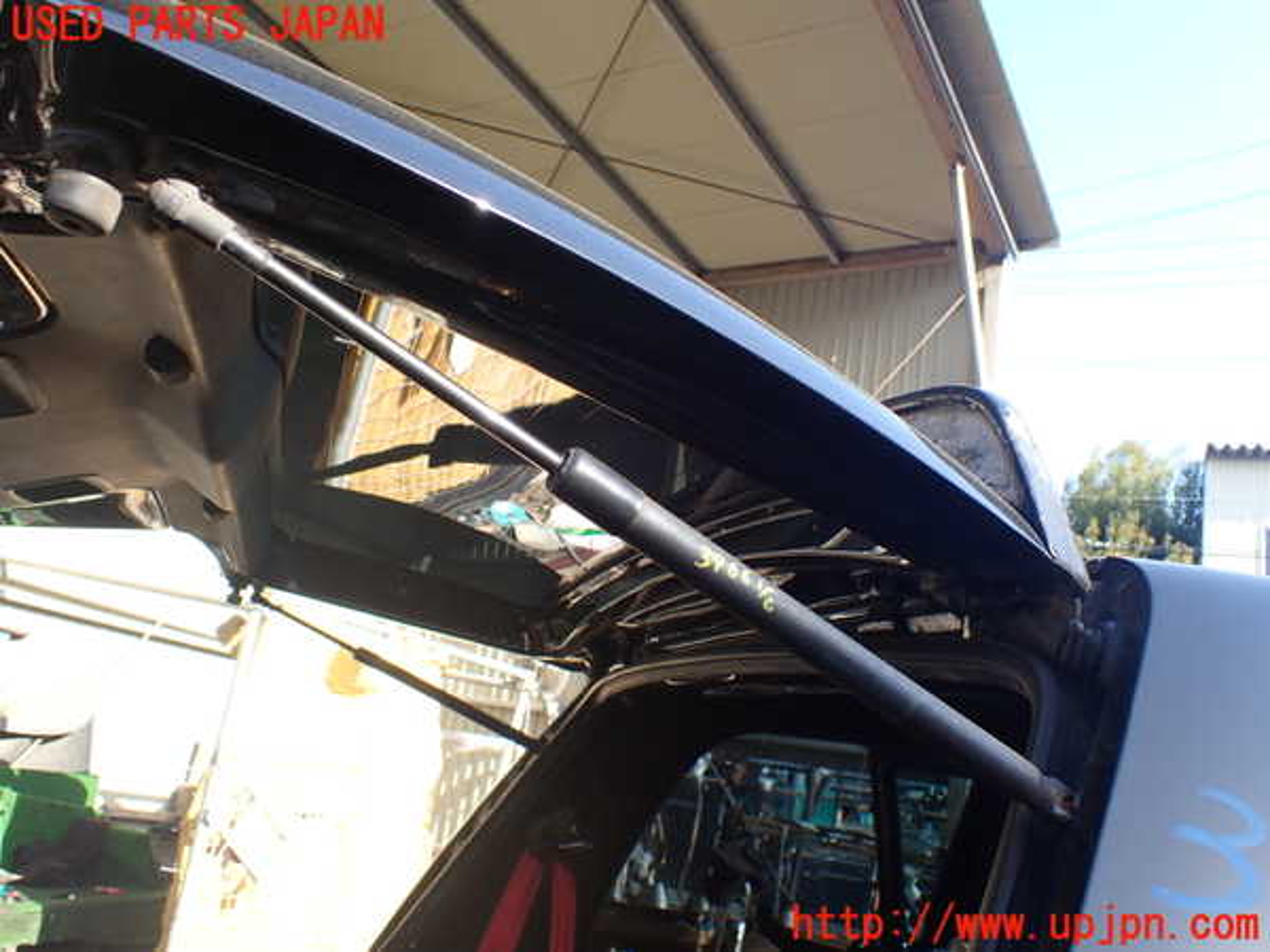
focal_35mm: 30
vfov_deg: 46.8
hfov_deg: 60.0
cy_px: 476
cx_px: 635
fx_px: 1101
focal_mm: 5.4
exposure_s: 1/160
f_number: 3.2
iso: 100
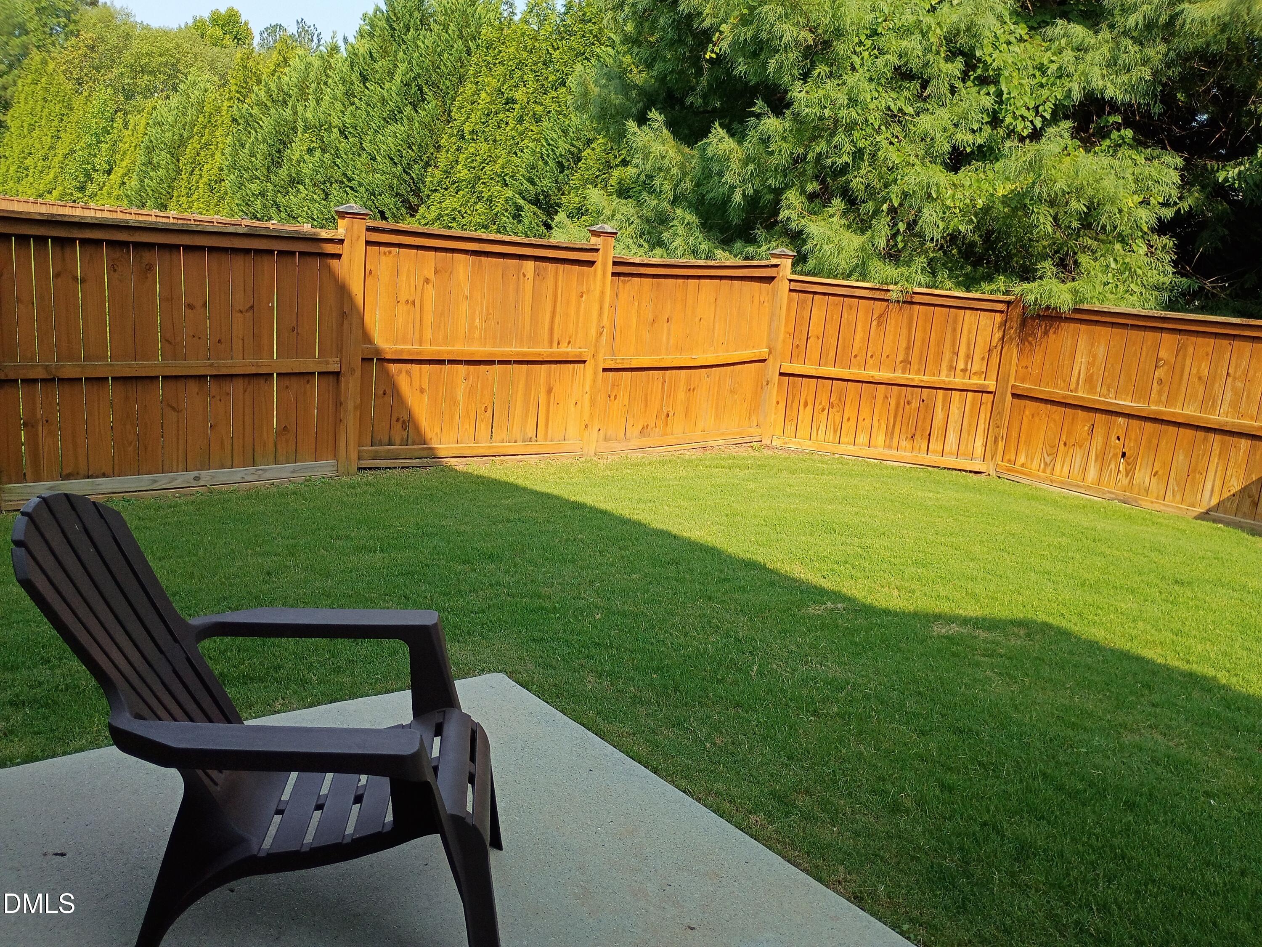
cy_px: 474
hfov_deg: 61.7
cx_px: 631
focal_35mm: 29
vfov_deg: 48.2
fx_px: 1057
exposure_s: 1/486
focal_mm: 4.27
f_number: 1.8
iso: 101
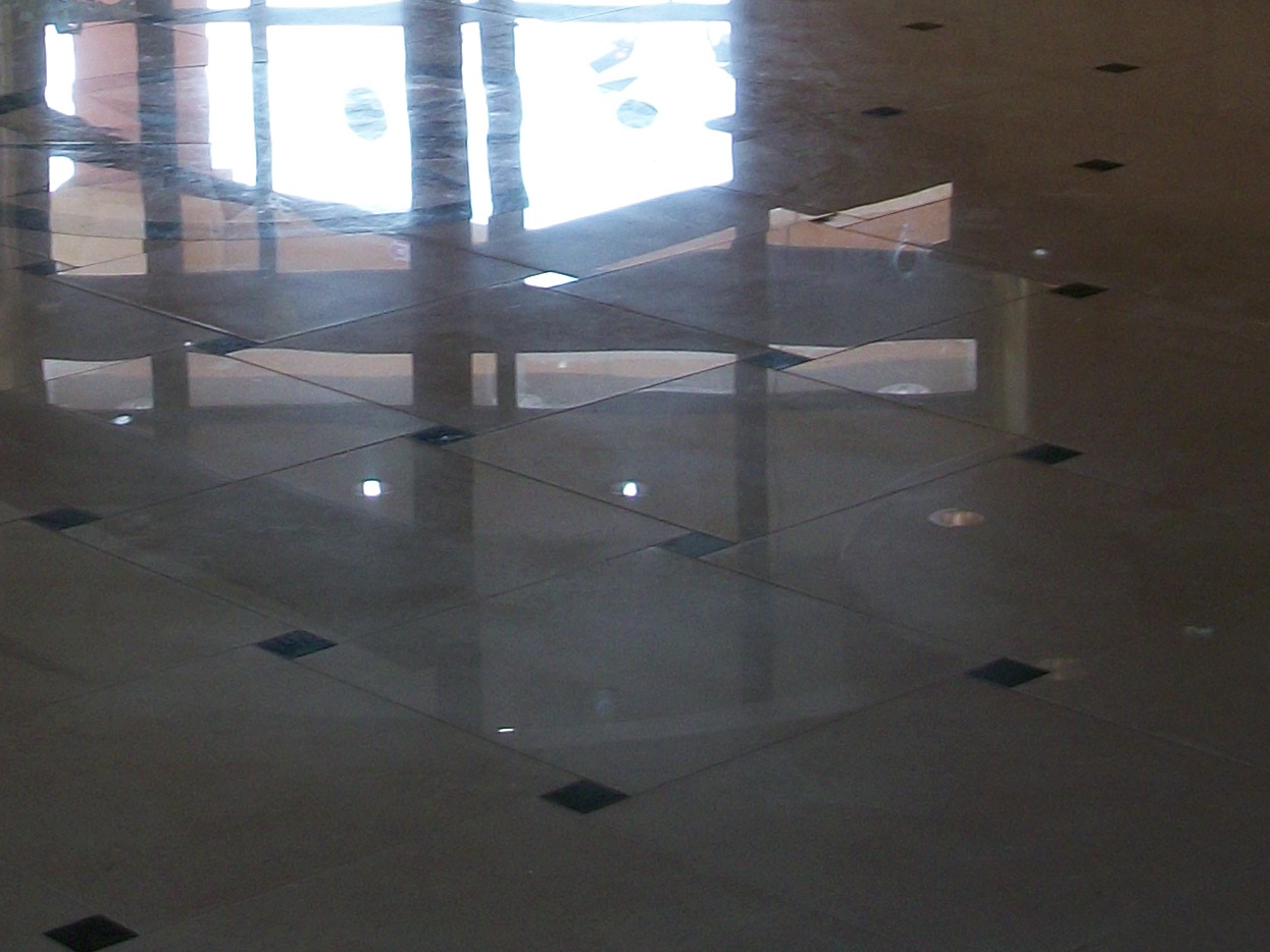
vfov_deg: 14.1
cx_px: 301
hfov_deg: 18.9
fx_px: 3779
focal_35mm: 103
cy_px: -28
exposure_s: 1/80
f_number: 3.1
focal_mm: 6.3
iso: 80
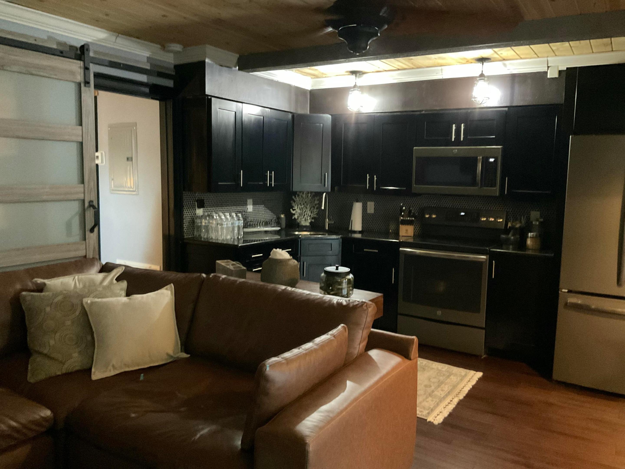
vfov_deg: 48.2
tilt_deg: -6.0
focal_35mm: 29
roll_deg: -2.1
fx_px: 524
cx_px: 312
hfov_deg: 61.7
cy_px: 234
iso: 500
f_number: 1.8
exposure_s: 1/20
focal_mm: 3
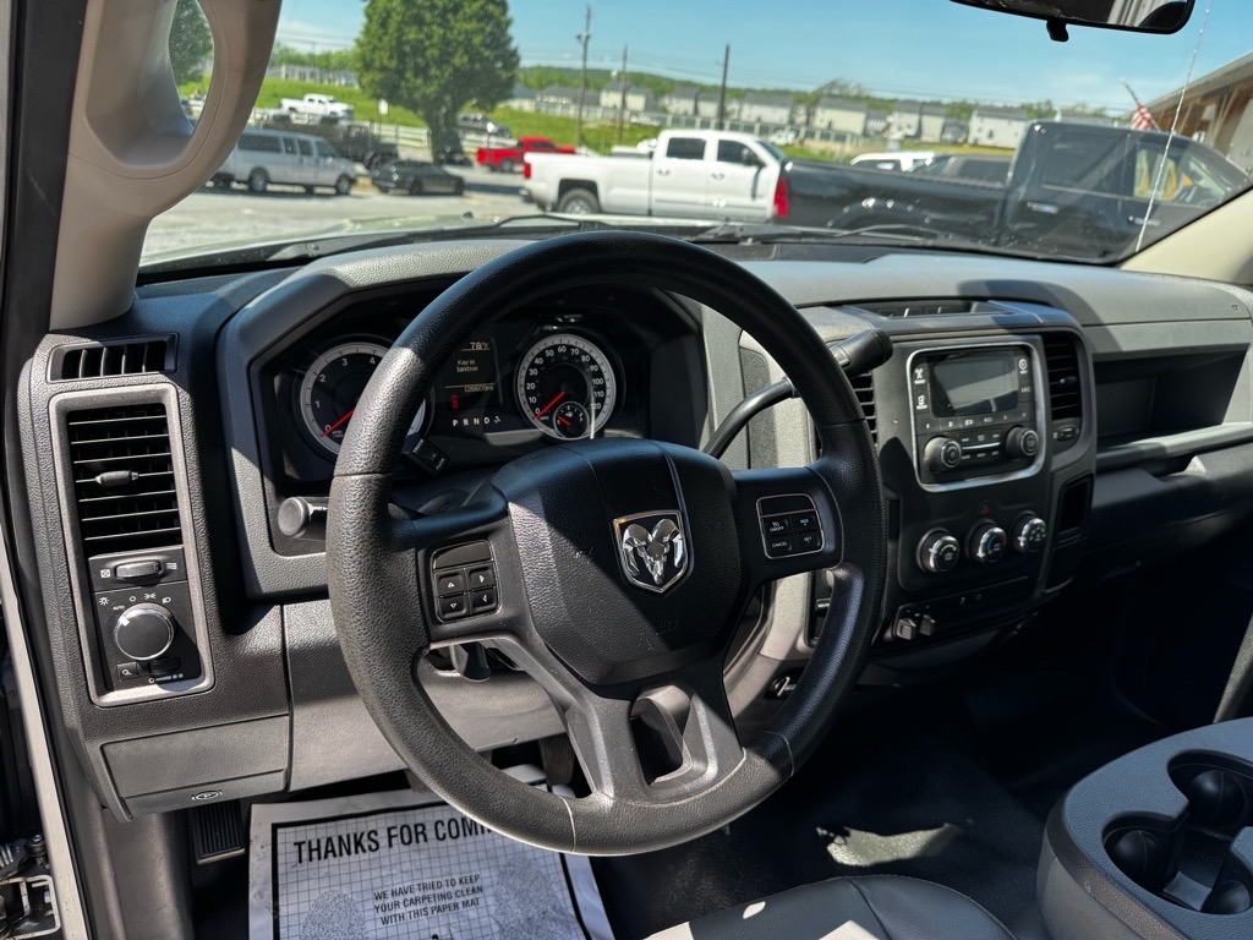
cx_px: 626
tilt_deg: -23.5
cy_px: 470
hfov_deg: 71.6
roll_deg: -6.2
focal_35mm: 24
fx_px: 869
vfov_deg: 56.8
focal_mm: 6.76
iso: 80
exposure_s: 1/464
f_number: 1.78
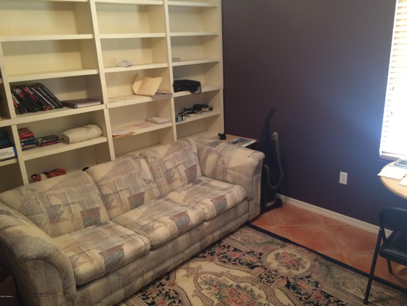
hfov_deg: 61.7
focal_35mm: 29
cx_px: 204
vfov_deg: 48.2
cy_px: 153
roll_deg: +3.4
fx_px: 341
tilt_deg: -17.5
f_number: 2.2
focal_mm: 4.15
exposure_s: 1/15
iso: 320
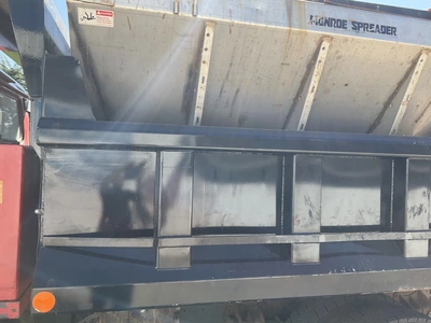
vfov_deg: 48.2
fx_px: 361
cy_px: 162
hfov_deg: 61.7
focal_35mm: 29
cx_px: 216
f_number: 1.8
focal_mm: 3
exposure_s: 1/457
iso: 25
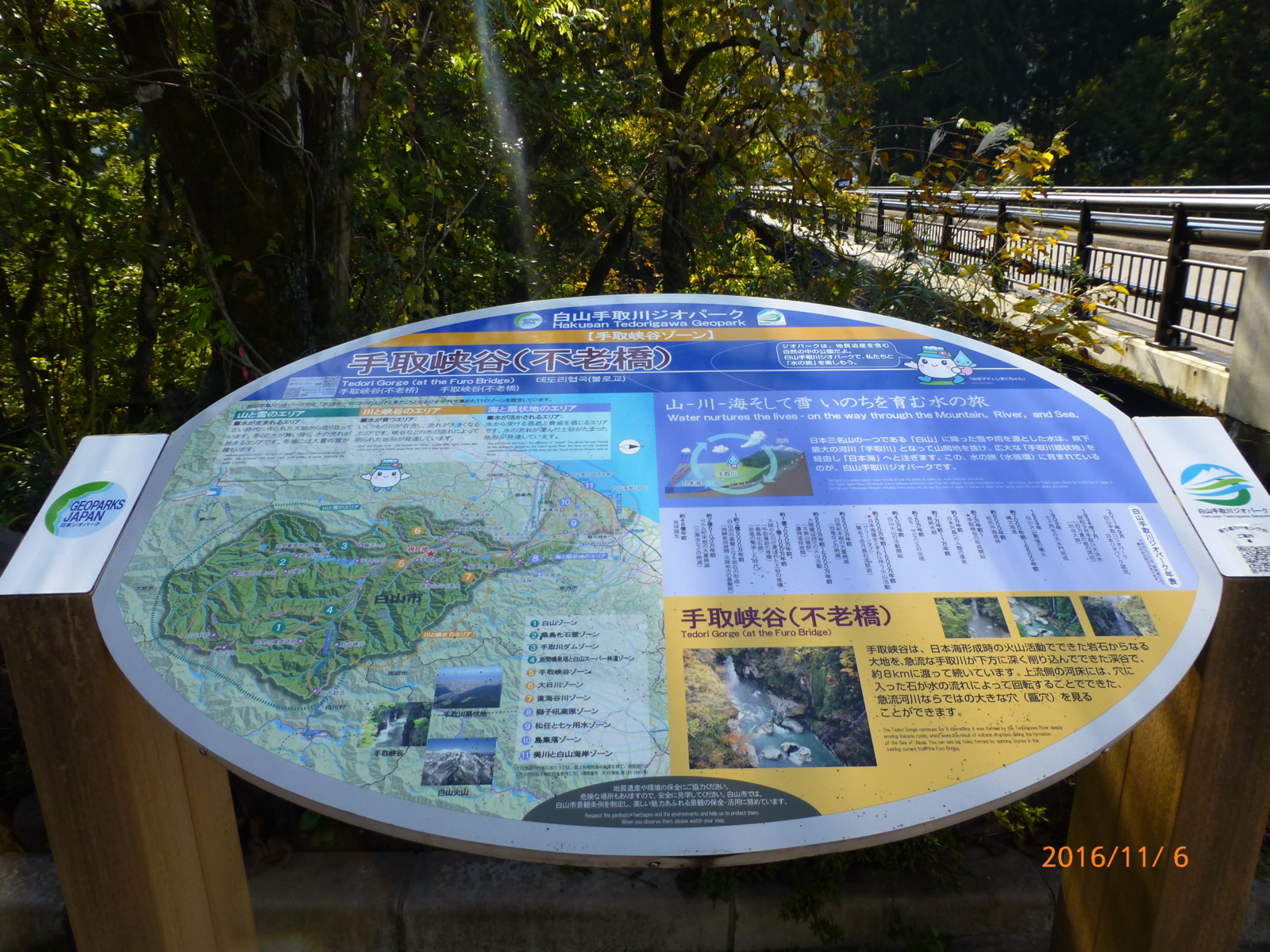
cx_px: 635
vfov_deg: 56.8
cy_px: 476
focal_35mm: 24
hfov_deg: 71.6
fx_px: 881
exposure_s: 1/320
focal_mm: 4.3
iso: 100
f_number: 4
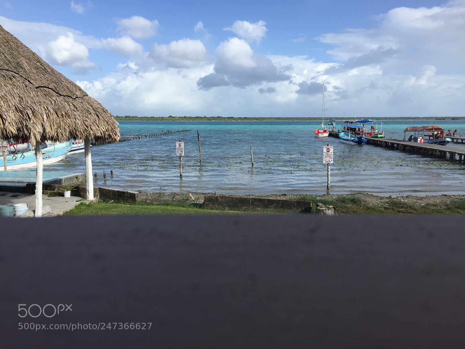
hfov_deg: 61.7
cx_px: 232
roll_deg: -0.1
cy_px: 174
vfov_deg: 48.2
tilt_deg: -7.8
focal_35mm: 29
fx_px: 390
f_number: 2.2
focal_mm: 4.15
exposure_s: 1/2198
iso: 32
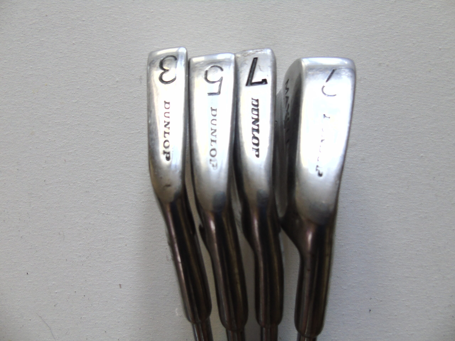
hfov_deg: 69.4
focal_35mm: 25
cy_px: 170
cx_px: 228
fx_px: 329
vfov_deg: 54.9
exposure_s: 1/30
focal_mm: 4.4
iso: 200
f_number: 3.4
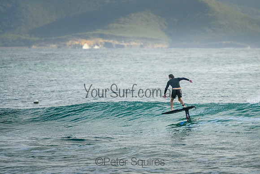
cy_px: 79
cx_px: 152
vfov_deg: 2.5
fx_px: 3973
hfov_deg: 3.7
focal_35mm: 550
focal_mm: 400
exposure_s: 1/3200
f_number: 5.6
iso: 1600
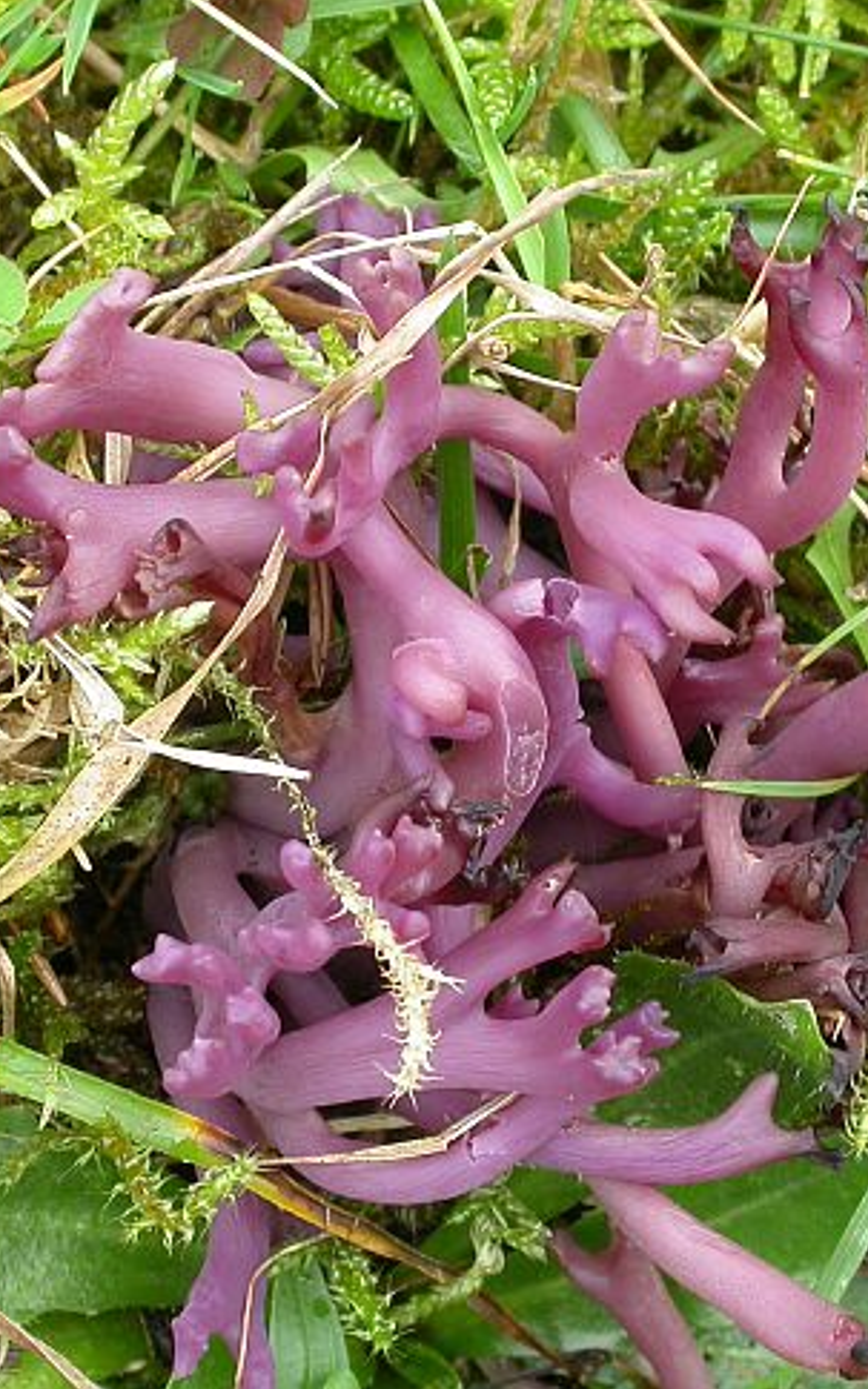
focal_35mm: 118
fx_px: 4468
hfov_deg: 11.1
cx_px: 435
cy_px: 693
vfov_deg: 17.7
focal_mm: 17.3
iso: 100
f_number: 7.3
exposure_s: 1/15.1
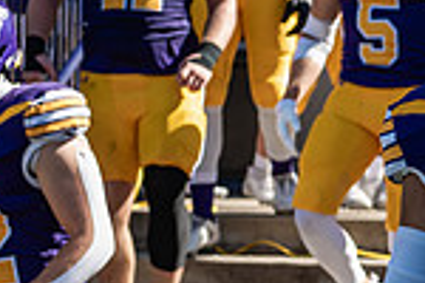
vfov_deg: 6.8
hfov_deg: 10.0
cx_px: 552
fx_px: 2373
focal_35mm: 201
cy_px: 132
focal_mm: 52
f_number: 3.5
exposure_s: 1/640
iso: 125
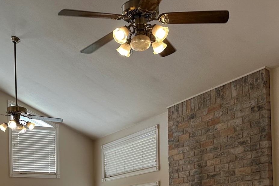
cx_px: 96
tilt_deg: +1.7
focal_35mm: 55
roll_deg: +1.1
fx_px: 426
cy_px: 207
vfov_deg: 23.1
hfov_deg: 35.9
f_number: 1.78
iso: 64
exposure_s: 1/116
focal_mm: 6.86
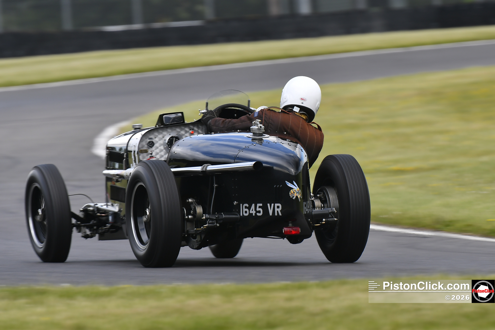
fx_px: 5774
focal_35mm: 420
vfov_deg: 3.3
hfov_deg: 4.9
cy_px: 165
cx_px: 248
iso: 100
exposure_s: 1/160
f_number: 5.6
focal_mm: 280
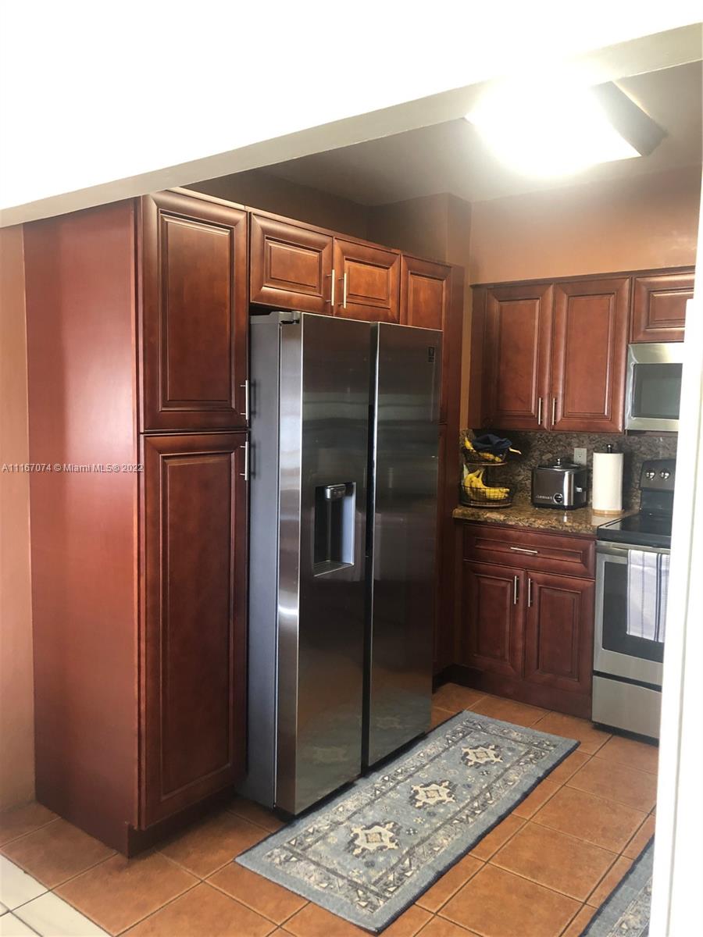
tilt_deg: -5.8
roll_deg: -1.1
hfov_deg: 49.7
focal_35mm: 28
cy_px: 468
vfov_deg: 63.4
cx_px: 352
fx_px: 758
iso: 64
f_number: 1.8
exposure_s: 1/15
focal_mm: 4
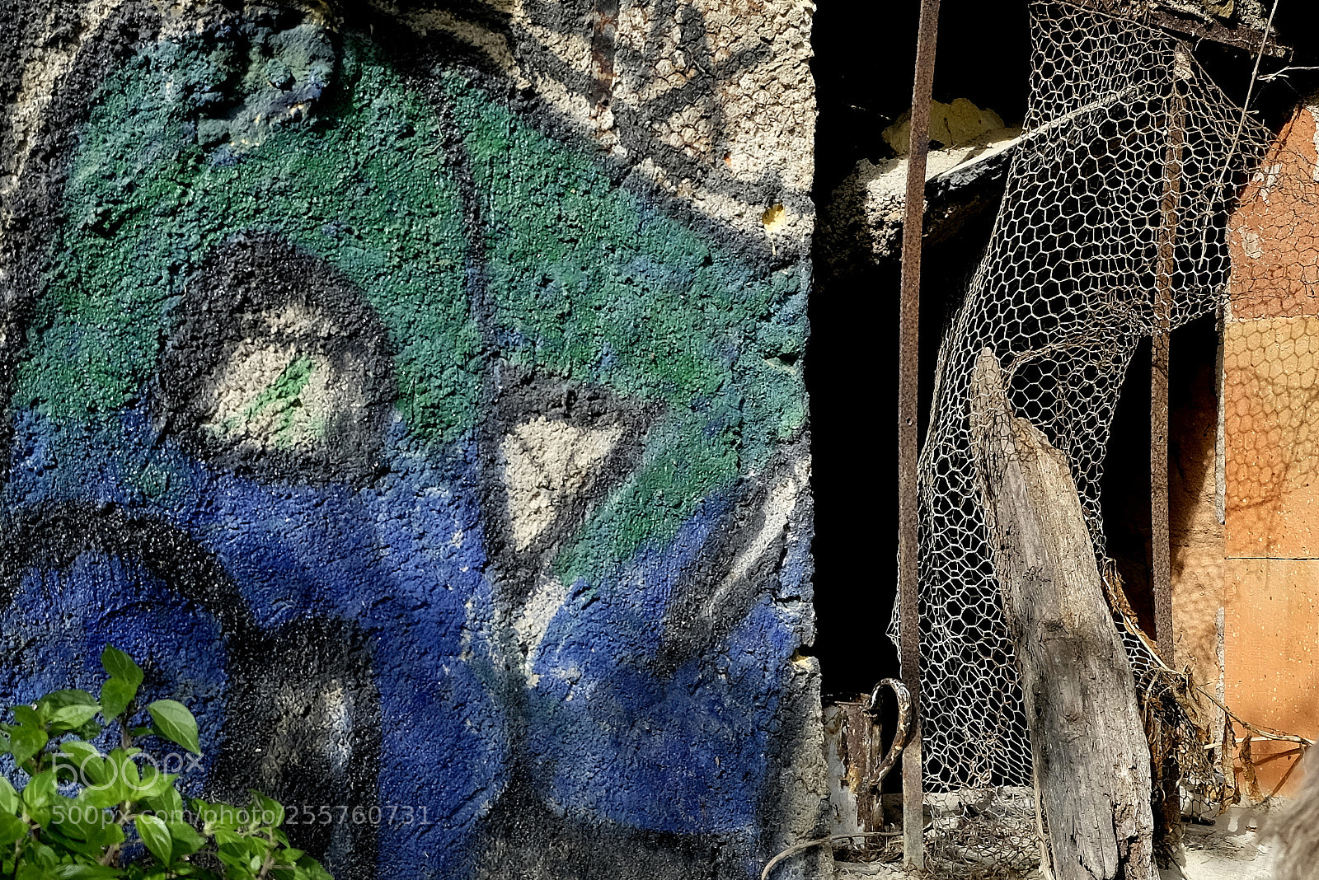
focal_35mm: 35
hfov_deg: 54.4
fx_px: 1283
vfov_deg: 37.9
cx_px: 660
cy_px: 440
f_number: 4
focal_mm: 23.3
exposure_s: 1/1000
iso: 400
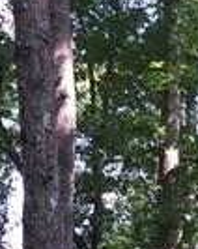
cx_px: 387
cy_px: 423
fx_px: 1601
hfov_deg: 6.9
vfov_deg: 8.6
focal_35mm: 218
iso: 32
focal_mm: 4.15
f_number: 2.2
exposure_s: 1/120
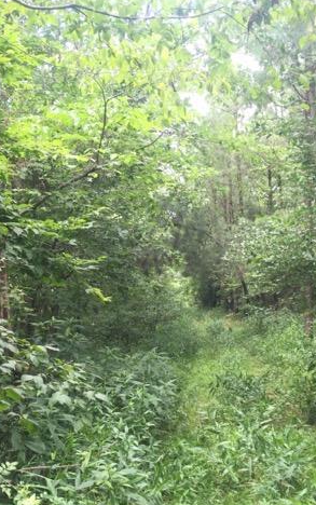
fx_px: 578
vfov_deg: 47.2
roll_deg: +0.0
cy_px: 256
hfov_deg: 30.5
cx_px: 128
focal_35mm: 42
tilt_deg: +6.7
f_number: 2.2
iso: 32
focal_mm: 4.15
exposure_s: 1/60
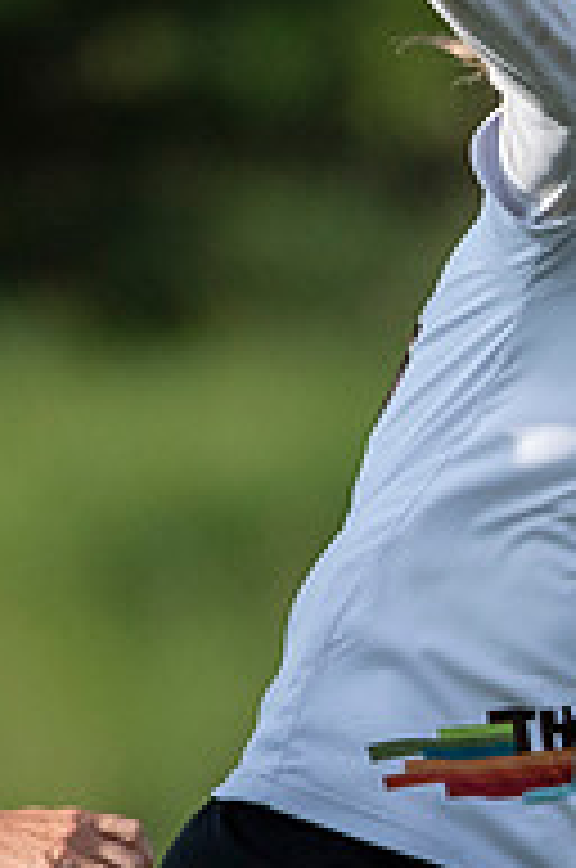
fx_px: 70424
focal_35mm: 2924
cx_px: 719
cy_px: 707
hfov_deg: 0.5
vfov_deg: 0.7
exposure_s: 1/1600
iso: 280
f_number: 4
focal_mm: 400
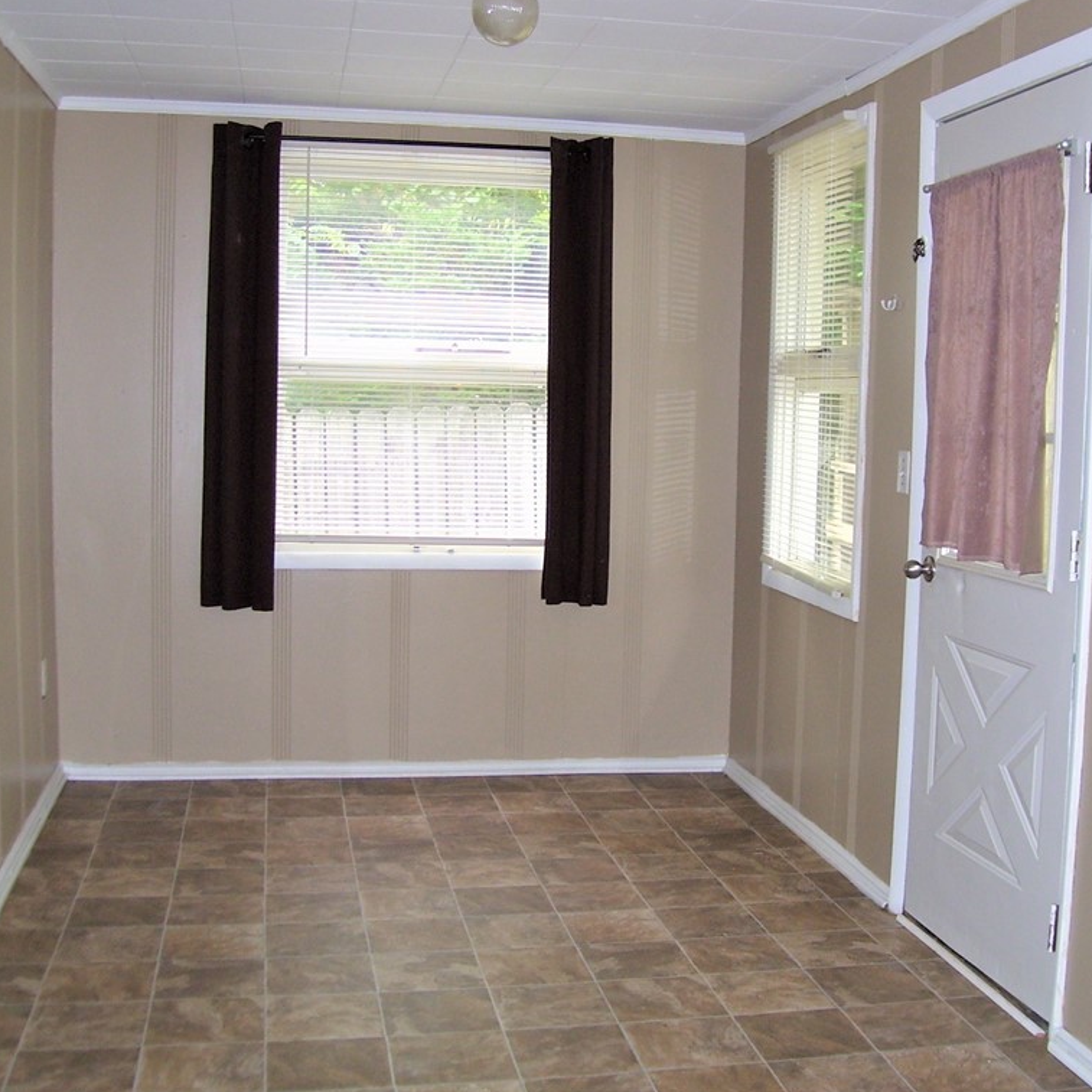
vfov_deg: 39.2
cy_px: 545
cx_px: 571
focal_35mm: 43
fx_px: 1535
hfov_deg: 39.2
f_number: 2.7
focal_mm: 6
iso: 100
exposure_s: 1/60
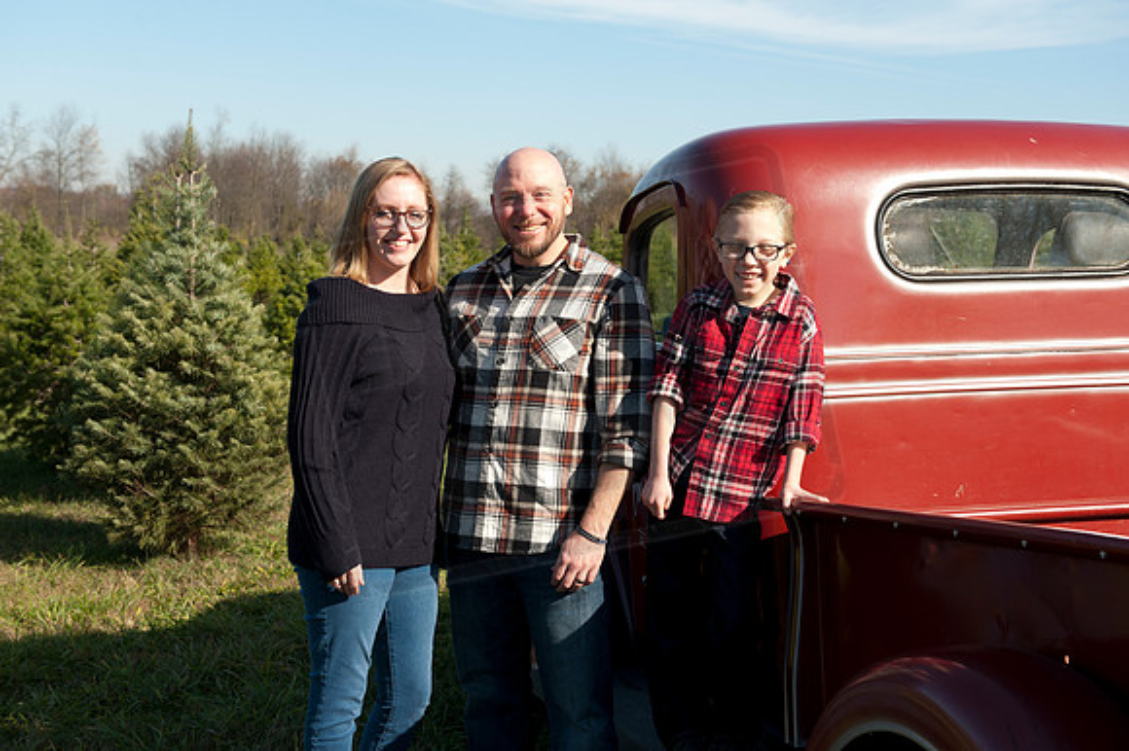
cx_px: 564
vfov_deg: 26.0
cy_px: 376
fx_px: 1630
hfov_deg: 38.2
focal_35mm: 52
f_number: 7.1
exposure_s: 1/320
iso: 100
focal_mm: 52
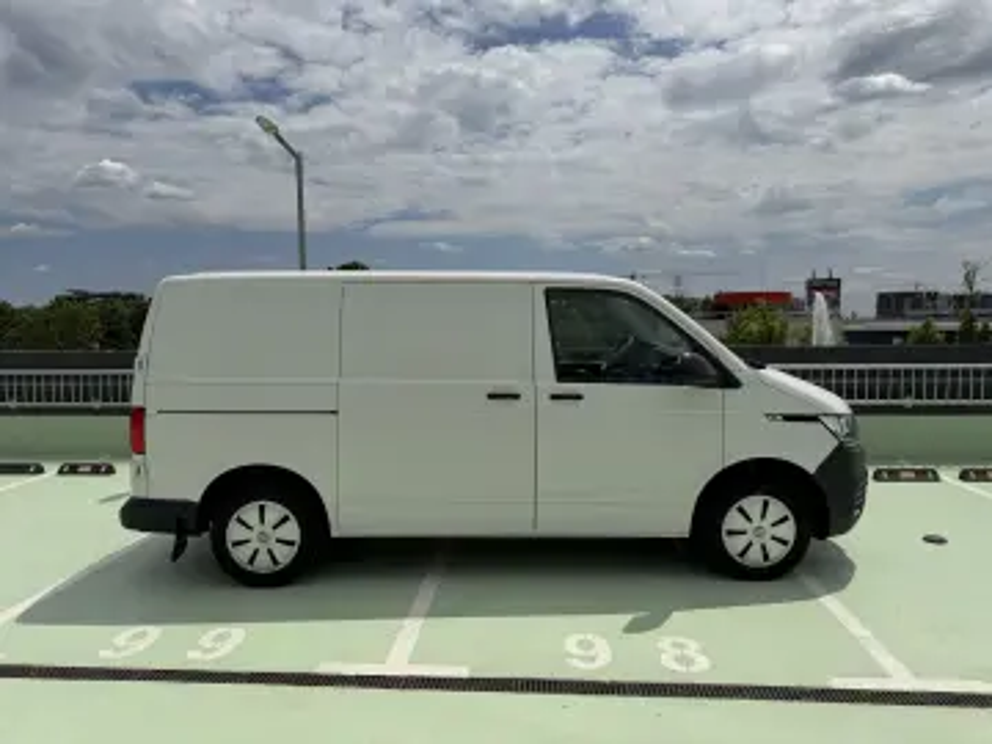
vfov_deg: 56.8
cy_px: 372
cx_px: 496
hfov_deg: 71.6
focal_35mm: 24
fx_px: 688
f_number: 1.78
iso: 80
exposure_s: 1/17544
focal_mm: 6.76
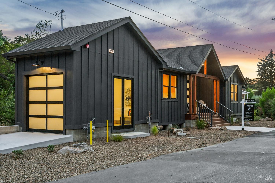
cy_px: 92
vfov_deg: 31.9
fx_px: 321
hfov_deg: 46.4
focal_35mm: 42
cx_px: 138
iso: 3200
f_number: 11
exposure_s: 1/30
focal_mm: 42
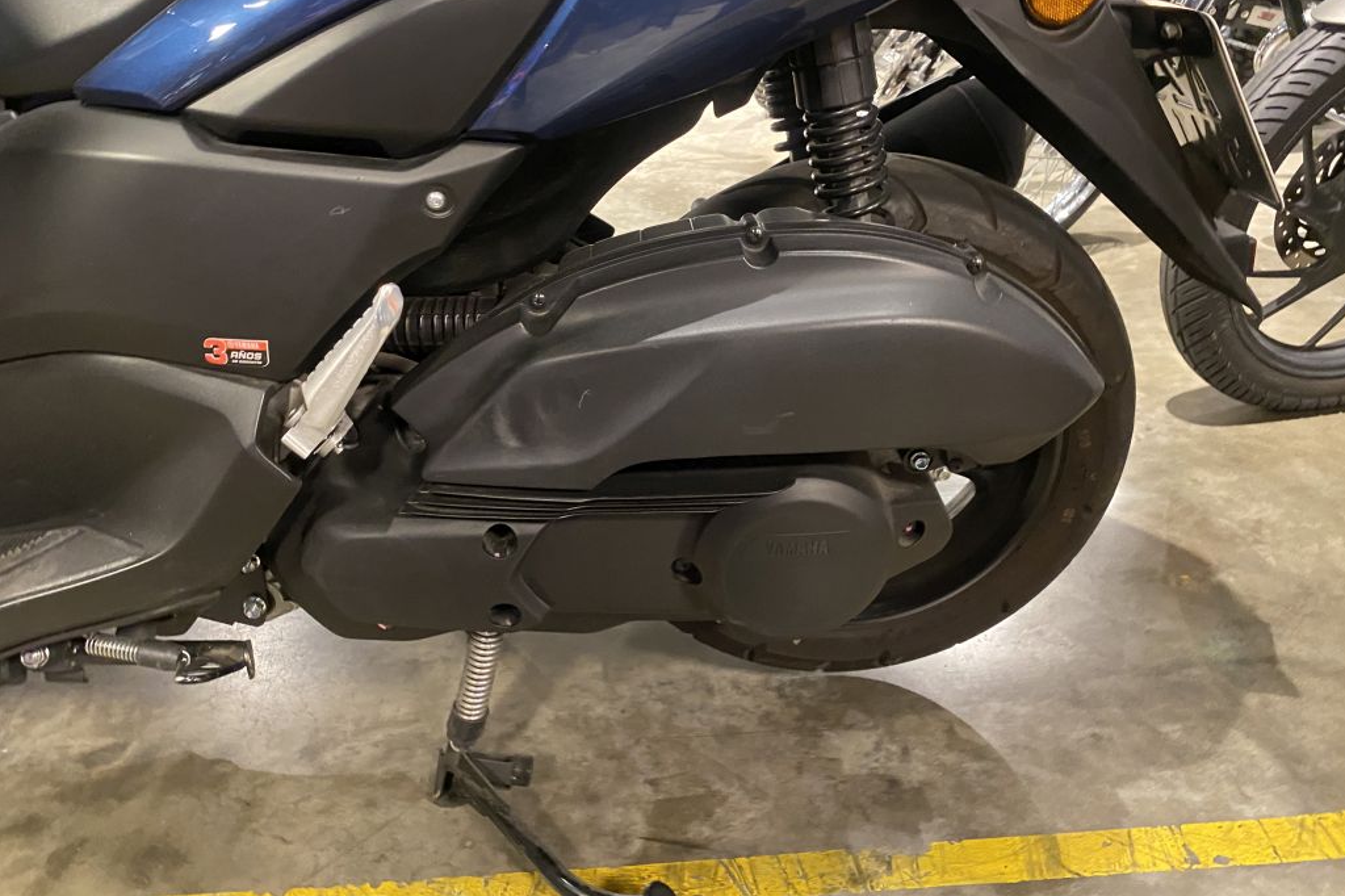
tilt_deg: -25.5
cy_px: 390
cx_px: 653
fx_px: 1046
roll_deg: +4.1
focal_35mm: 28
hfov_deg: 65.5
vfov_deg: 46.3
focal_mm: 4.25
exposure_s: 1/25
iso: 640
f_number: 1.8
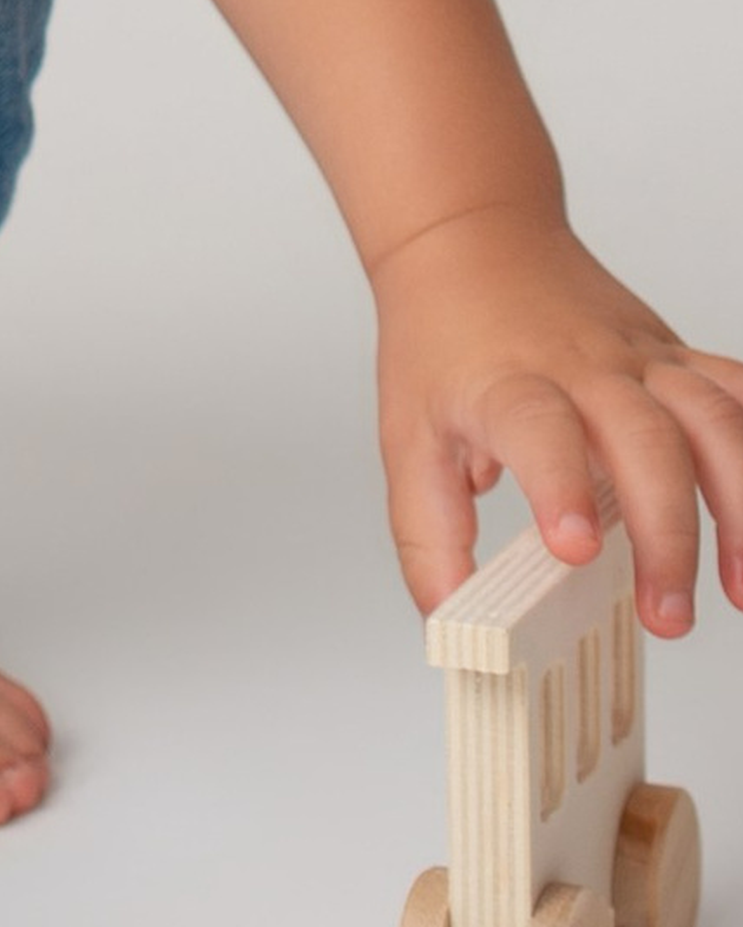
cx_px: -653
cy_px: -1102
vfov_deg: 7.7
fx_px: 6480
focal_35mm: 236
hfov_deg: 6.4
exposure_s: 1/125
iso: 50
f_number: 4
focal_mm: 35
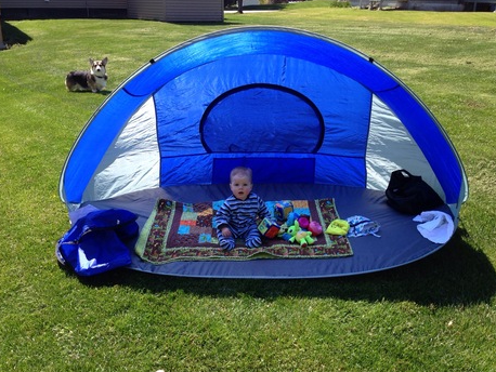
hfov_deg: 51.3
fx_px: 516
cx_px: 246
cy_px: 198
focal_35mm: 36
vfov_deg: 39.7
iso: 50
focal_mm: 4.13
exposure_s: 1/553
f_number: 2.4
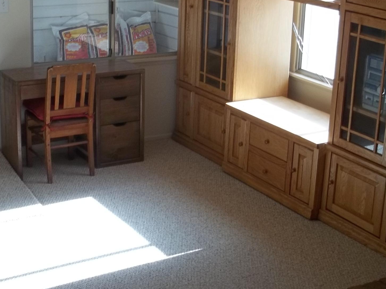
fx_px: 758
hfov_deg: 28.5
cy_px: 108
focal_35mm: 68
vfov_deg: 21.6
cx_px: 156
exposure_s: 1/60
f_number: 3.3
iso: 64
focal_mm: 5.9
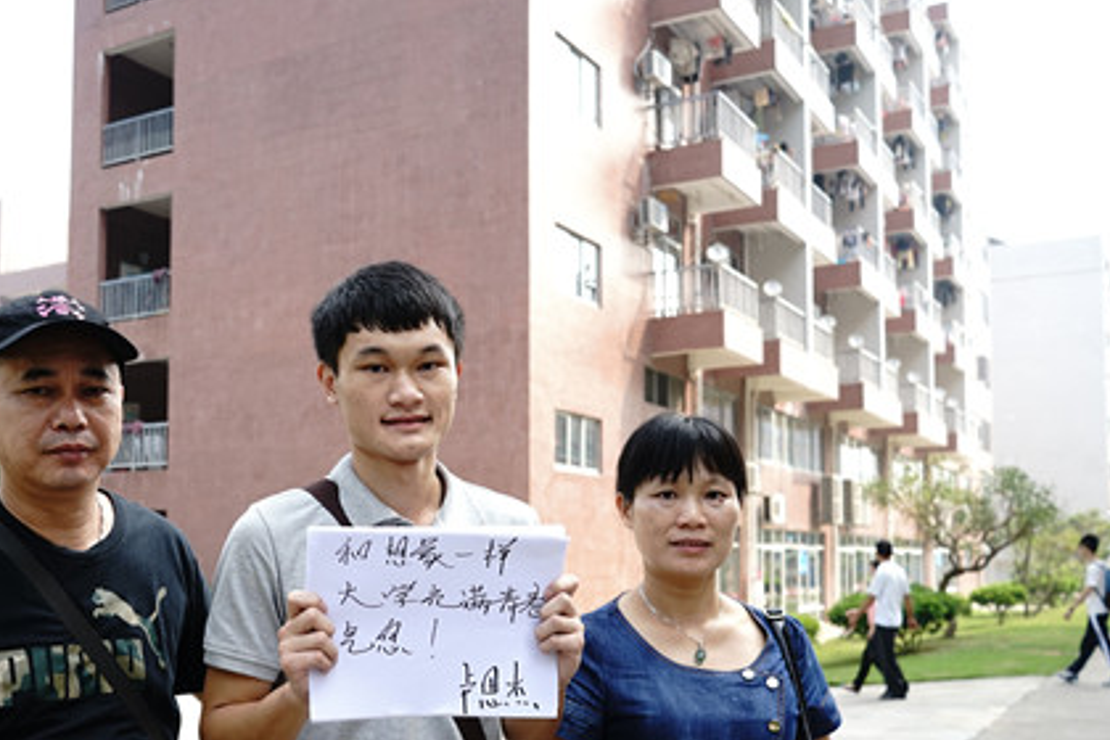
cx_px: 370
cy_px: 486
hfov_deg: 47.7
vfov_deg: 33.1
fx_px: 1233
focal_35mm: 40
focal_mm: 28
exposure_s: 1/400
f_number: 4.5
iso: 200
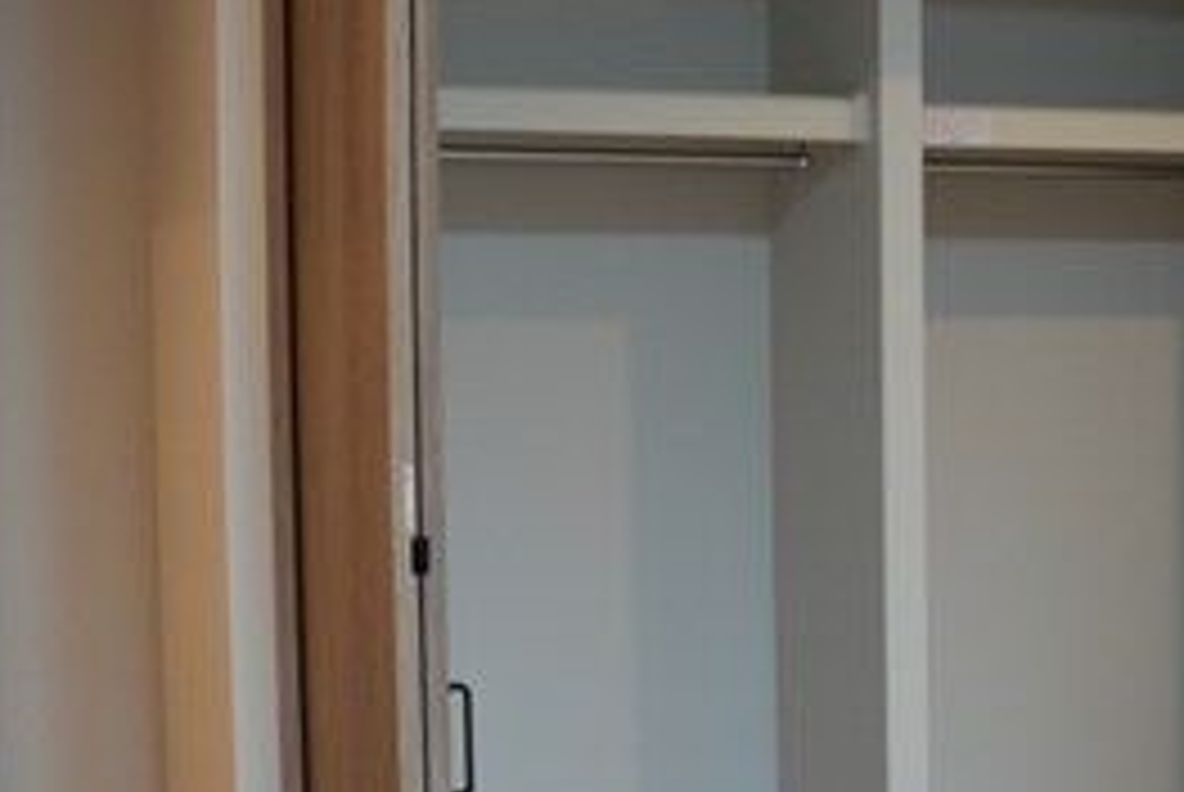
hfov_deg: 25.6
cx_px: 1098
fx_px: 2512
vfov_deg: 17.9
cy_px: 540
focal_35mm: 76
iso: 1250
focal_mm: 25.1
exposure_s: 1/160
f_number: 3.5
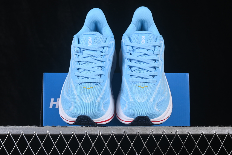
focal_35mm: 75
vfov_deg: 18.2
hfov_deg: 27.0
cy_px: 78
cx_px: 116
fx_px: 483
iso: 160
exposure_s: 1/80
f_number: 8
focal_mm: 50
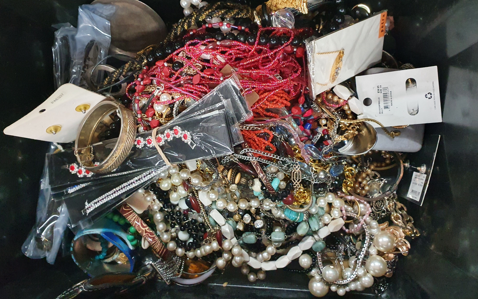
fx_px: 365
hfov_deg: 66.5
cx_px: 240
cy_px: 145
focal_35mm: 28
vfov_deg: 44.5
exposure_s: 1/50
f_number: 2.4
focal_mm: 4.32
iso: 800
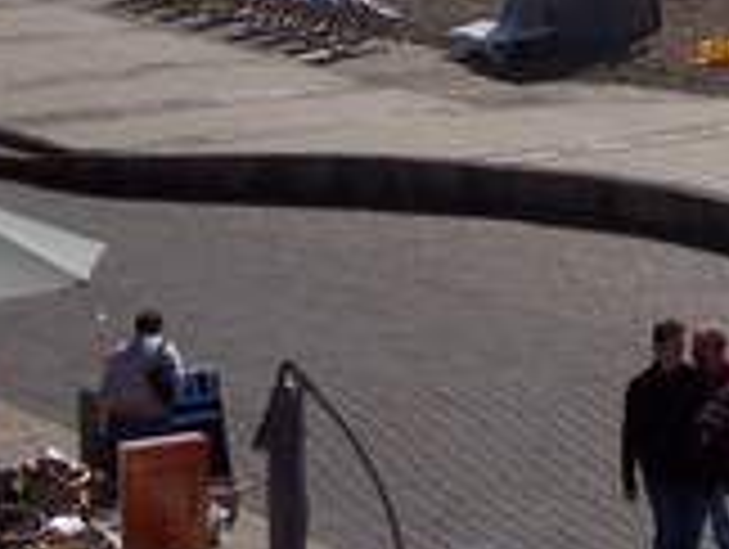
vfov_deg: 9.5
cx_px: 1026
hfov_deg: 12.6
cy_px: -405
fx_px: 3164
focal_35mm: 150
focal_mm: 8
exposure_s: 1/1000
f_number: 4.8
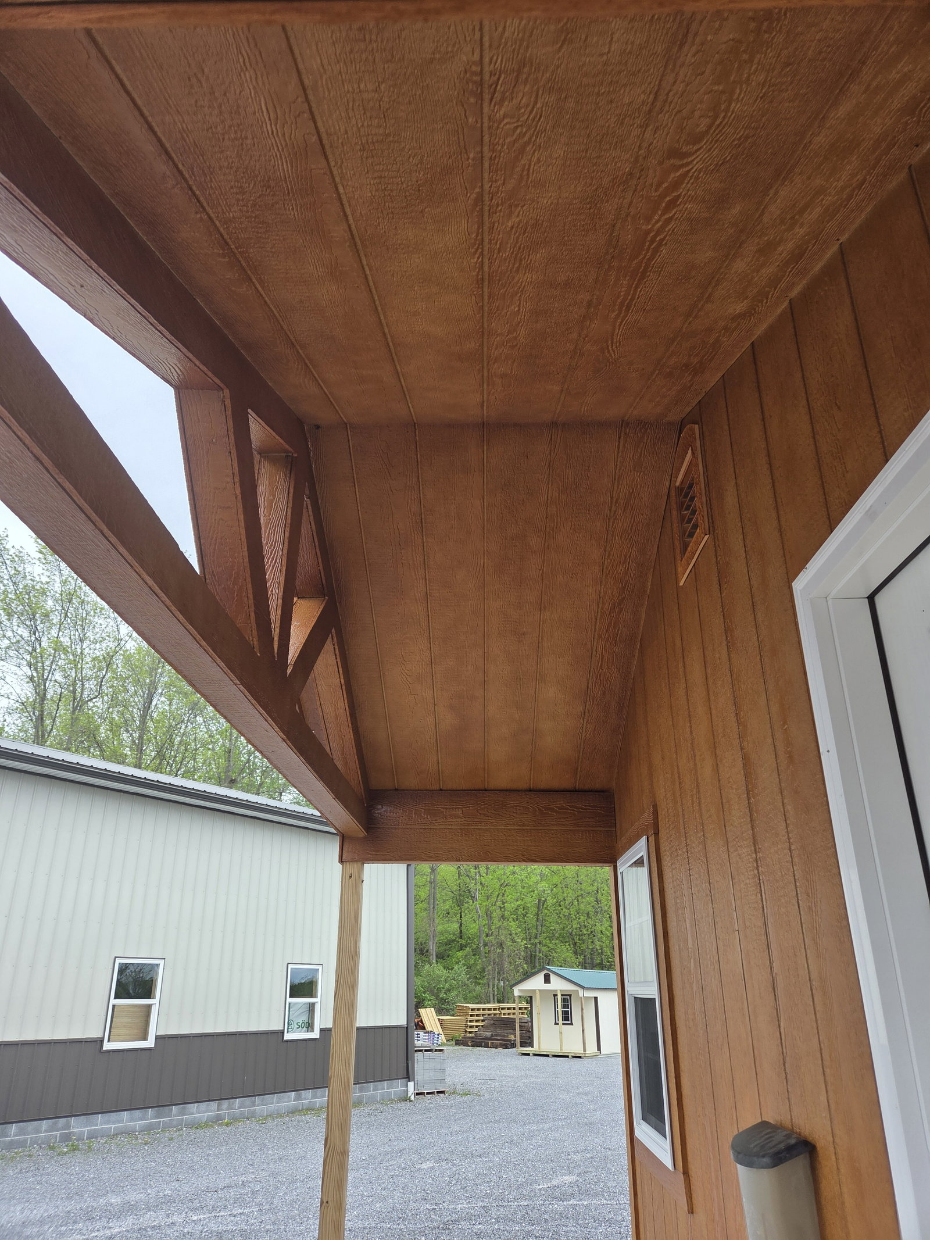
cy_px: 620
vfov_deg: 73.9
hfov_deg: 58.9
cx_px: 465
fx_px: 824
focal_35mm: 23
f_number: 1.8
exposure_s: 1/1406
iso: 80
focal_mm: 5.4
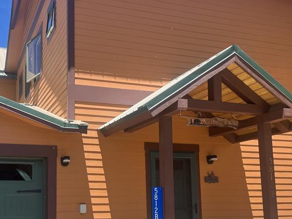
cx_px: 84
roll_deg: +0.8
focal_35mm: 44
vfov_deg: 32.5
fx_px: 371
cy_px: 153
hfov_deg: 42.0
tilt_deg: +7.4
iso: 50
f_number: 1.6
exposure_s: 1/1086
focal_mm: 5.1
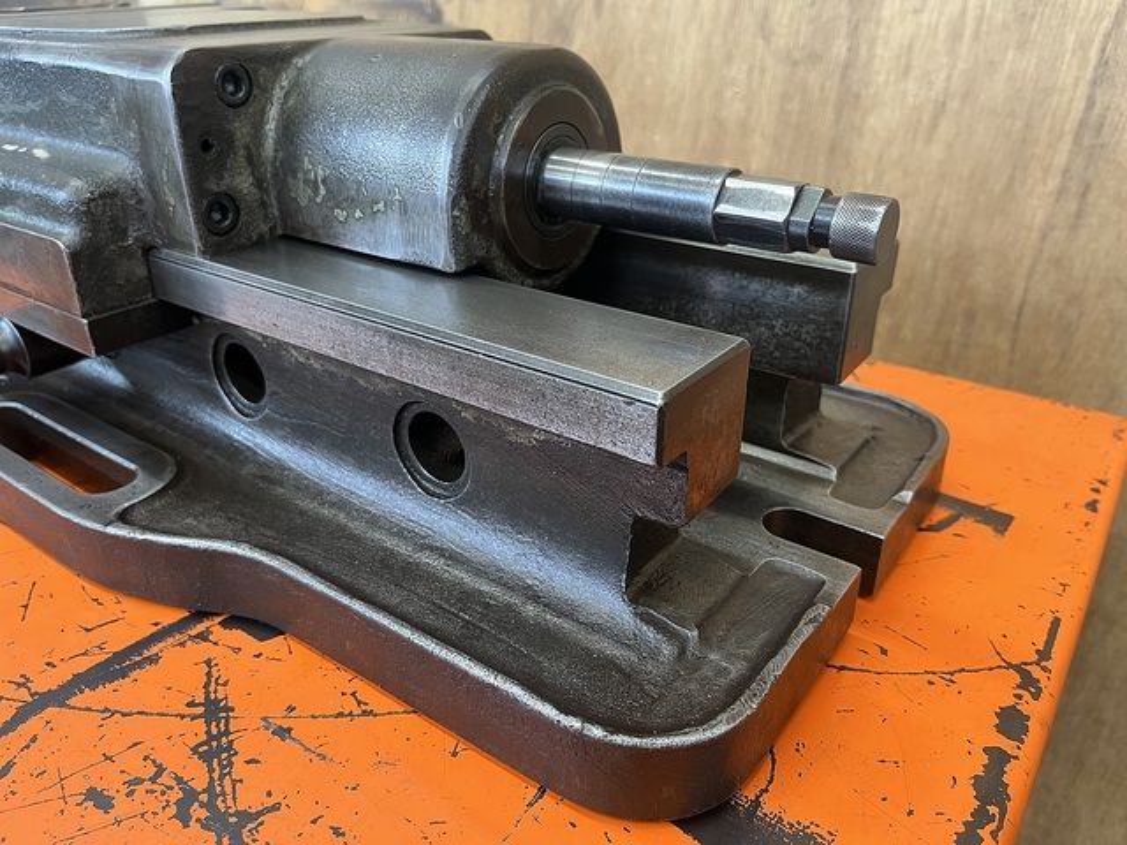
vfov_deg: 53.1
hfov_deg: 67.3
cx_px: 564
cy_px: 422
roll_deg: +1.1
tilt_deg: -27.6
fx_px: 846
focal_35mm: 26
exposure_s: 1/50
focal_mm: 5.1
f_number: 1.6
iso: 200
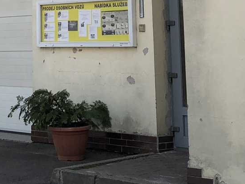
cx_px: -1
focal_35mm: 105
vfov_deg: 13.3
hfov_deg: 18.2
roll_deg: -0.2
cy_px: -90
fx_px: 743
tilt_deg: +10.2
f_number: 1.8
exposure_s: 1/1499
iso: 20
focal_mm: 3.99
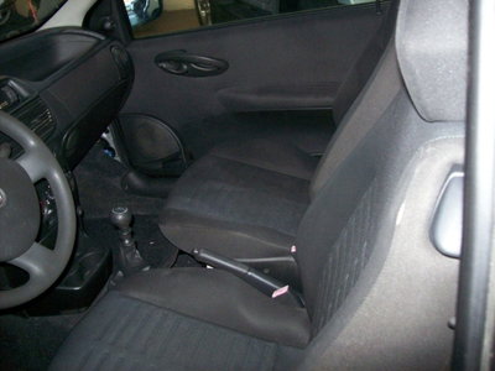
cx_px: 248
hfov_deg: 51.4
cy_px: 186
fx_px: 515
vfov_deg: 39.7
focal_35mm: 36
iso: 200
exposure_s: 1/64
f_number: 2.7
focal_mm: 6
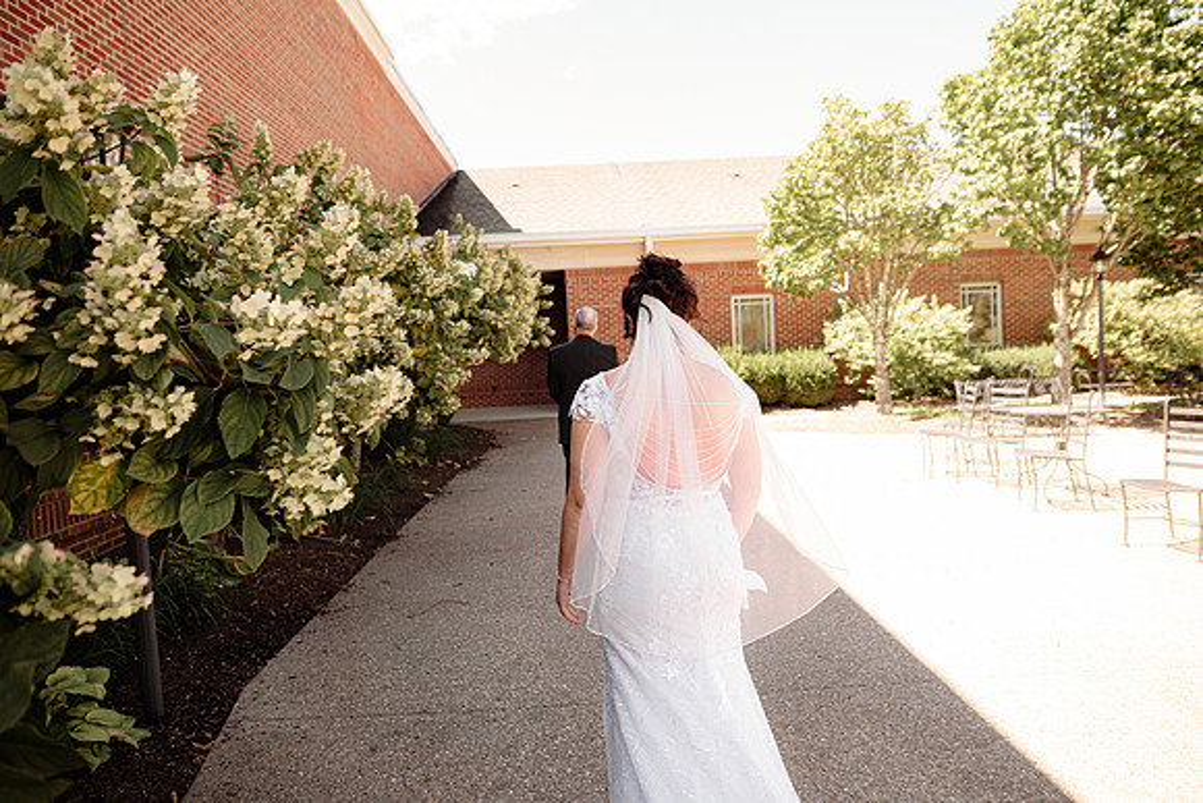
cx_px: 602
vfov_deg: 53.2
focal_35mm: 24
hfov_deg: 73.7
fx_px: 802
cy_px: 402
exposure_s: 1/400
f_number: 2.8
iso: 160
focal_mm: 24
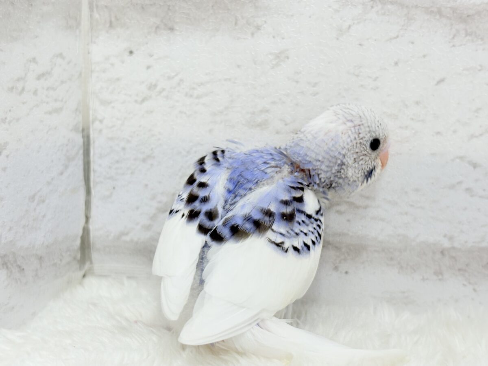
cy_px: 183
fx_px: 733
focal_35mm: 52
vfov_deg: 28.0
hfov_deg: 36.8
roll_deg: -1.1
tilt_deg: -11.0
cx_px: 244
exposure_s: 1/100
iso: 64
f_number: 1.6
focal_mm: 5.96
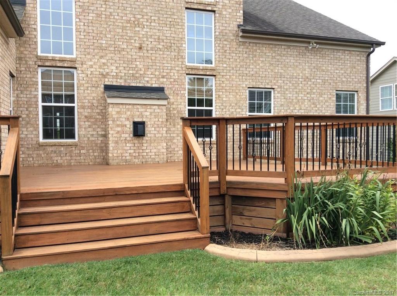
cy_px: 148
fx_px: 366
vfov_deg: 44.0
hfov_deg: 56.9
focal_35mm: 32
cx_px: 198
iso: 32
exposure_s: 1/484
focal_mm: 3.3
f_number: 2.4
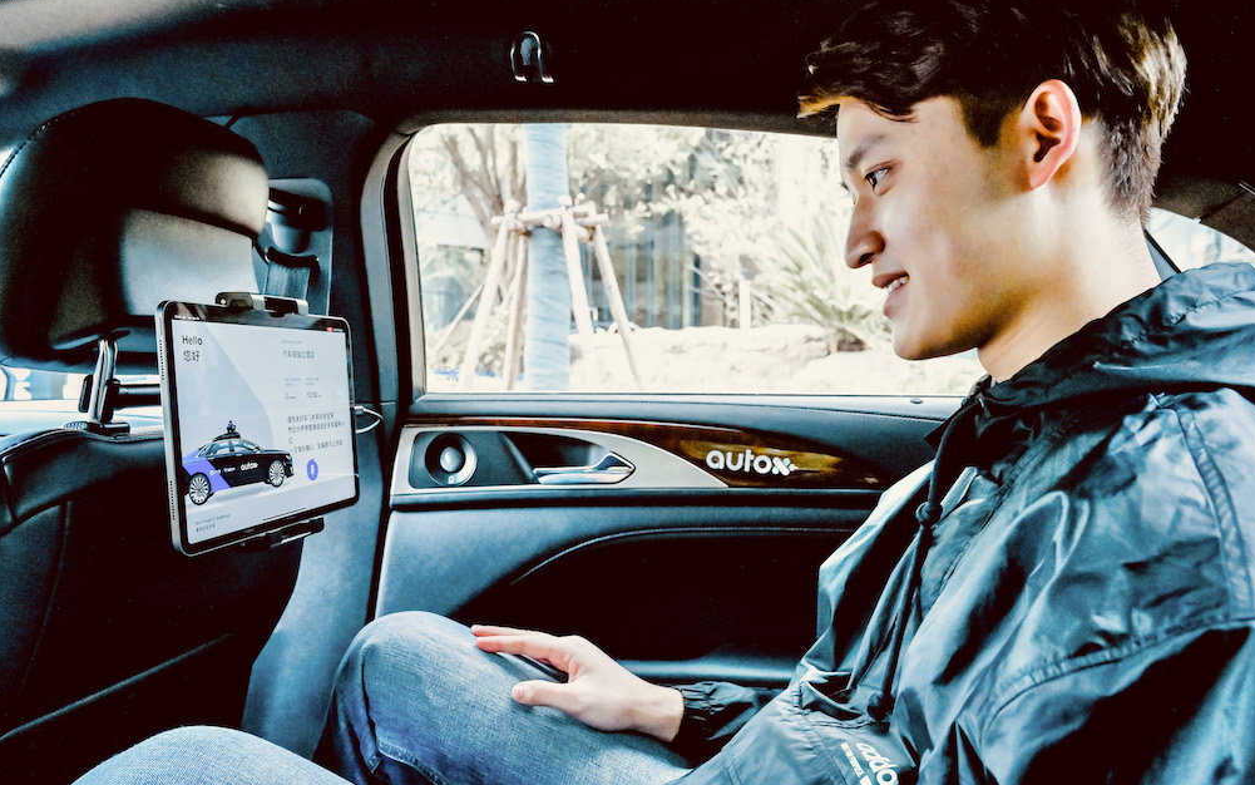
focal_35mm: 25
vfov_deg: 49.3
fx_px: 855
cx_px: 639
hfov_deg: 72.5
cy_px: 421
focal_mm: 24
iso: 7200
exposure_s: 1/125
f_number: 6.3
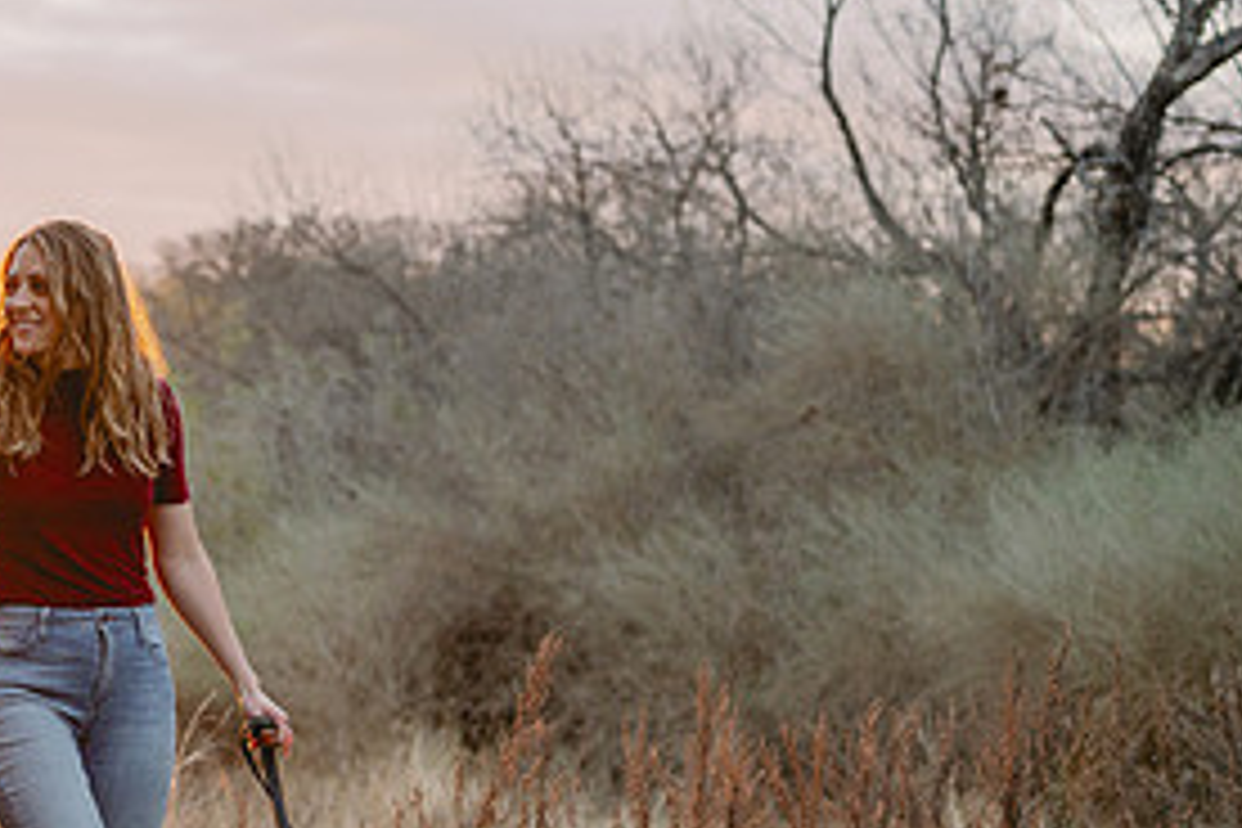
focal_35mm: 105
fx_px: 3622
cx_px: 158
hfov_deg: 19.2
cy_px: 662
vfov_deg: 13.0
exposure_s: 1/800
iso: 800
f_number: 2.8
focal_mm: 50
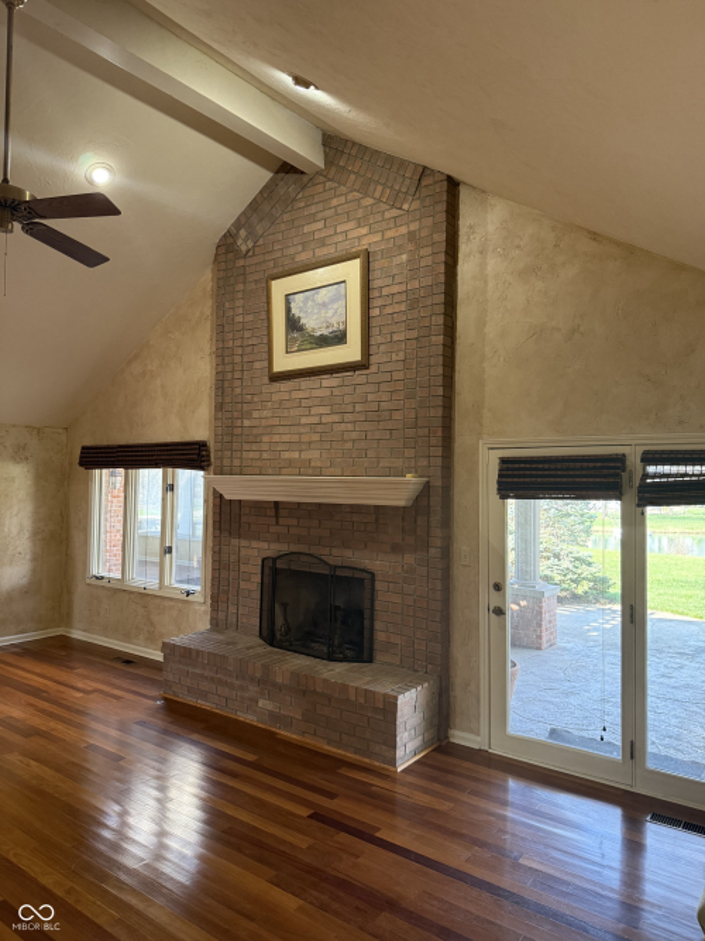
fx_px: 652
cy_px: 470
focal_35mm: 24
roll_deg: +0.4
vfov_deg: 71.6
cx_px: 352
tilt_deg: +3.7
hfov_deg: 56.8
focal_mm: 6.76
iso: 400
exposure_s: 1/120
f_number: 1.78
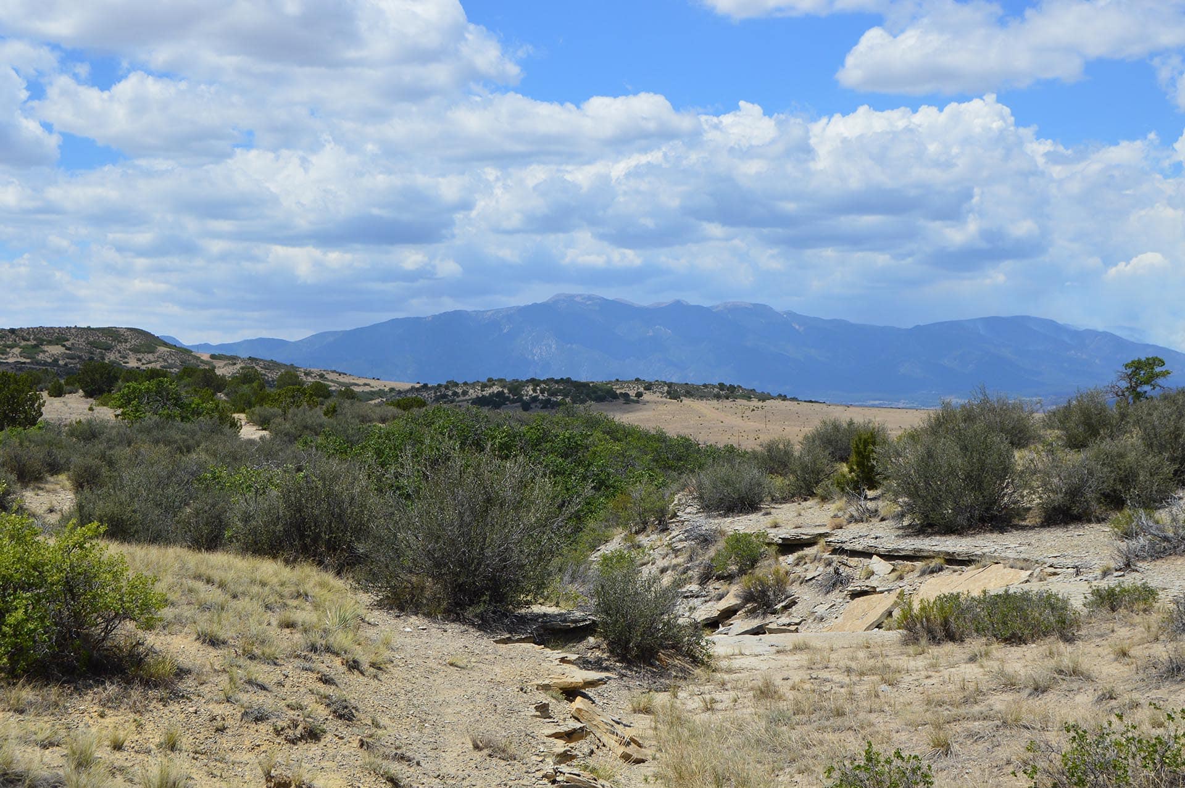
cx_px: 592
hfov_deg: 38.9
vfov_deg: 26.4
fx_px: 1677
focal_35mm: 51
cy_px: 394
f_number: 11
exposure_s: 1/500
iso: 280
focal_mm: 34
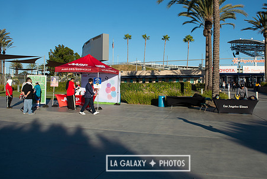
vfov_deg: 42.2
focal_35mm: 31
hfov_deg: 60.1
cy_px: 74
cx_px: 148
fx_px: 230
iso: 200
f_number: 4.5
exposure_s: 1/2500
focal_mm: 24
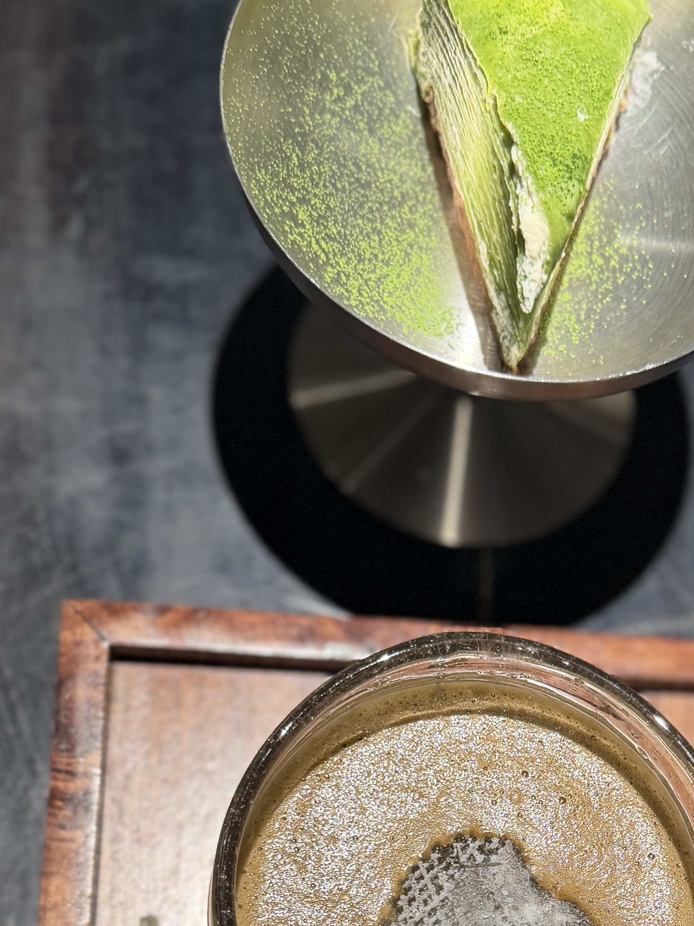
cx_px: 597
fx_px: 1471
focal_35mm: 55
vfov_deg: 33.0
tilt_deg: -71.1
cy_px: 844
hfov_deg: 25.9
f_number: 1.78
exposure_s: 1/50
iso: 125
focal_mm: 6.76
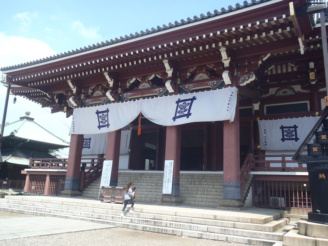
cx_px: 164
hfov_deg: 60.0
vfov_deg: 46.8
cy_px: 123
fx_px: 284
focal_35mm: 30
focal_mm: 5.4
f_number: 11
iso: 160
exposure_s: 1/60
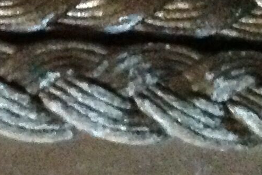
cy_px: -287
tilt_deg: -47.3
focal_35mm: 190
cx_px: -259
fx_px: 1383
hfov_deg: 10.0
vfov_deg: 6.7
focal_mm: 4.28
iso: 800
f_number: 2.4
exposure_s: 1/15
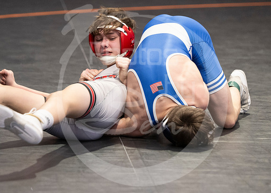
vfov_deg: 4.9
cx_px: 123
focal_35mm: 294
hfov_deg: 6.8
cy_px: 169
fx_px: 2265
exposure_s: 1/1000
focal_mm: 160
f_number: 2.8
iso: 3200
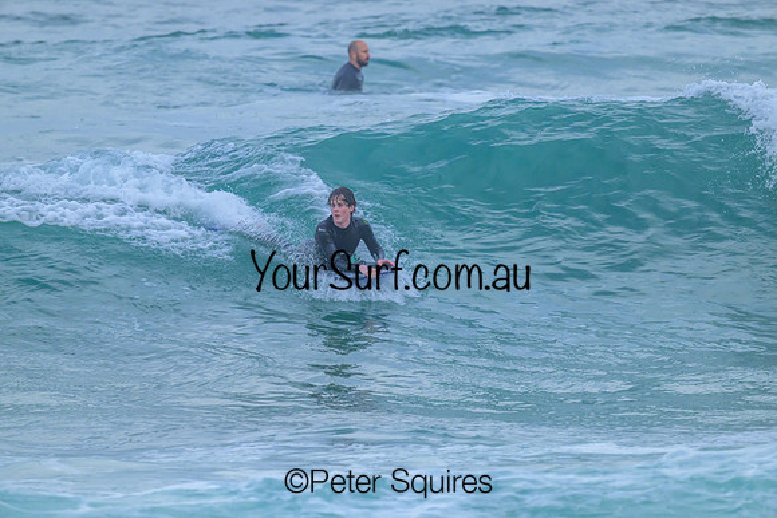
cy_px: 260
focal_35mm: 1124
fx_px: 24266
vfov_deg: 1.2
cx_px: 387
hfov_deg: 1.8
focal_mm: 1120
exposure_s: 1/2500
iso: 2800
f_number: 9
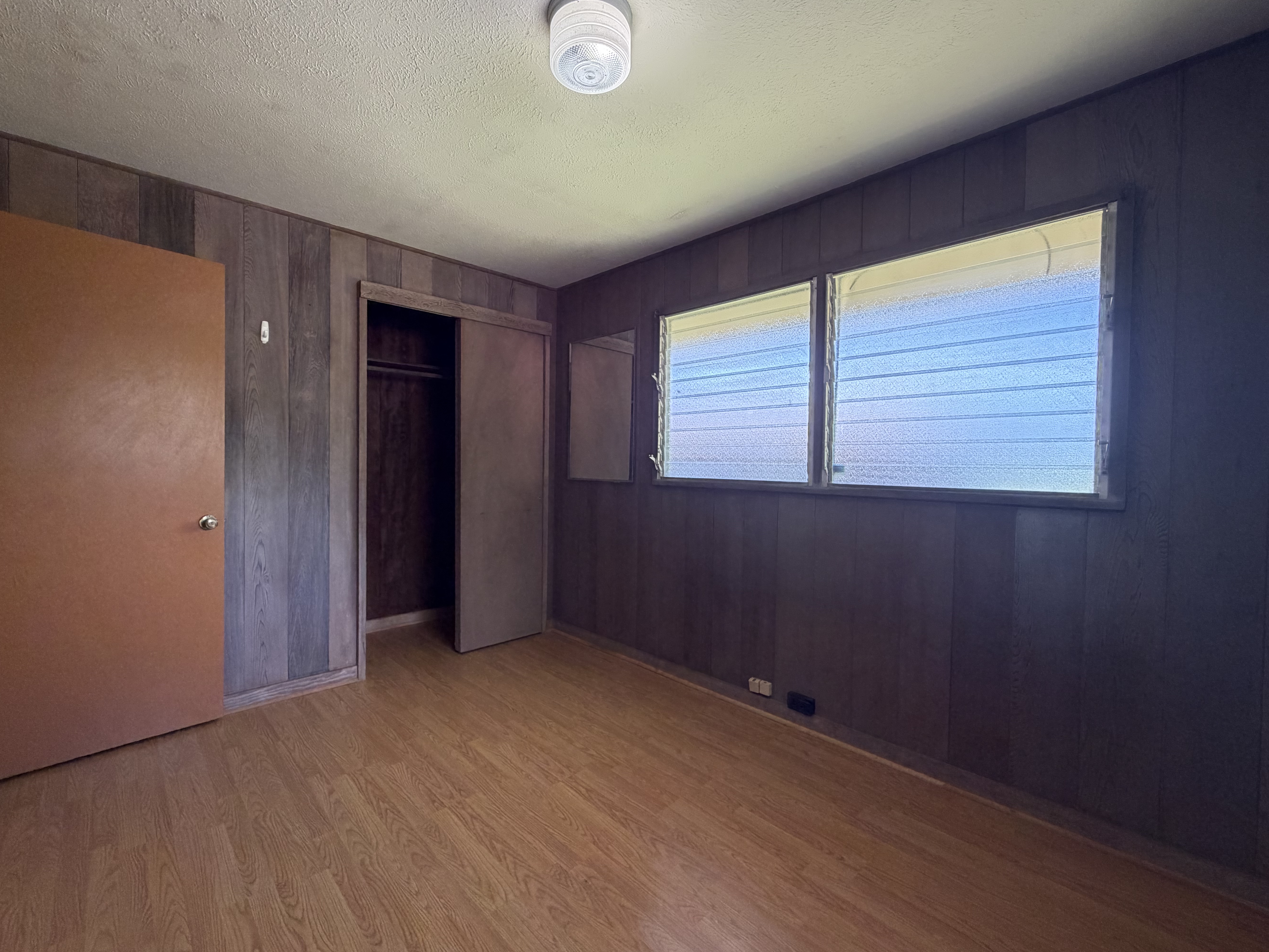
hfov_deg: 98.1
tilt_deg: -1.8
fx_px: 550
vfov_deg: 81.7
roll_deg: -0.2
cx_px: 609
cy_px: 475
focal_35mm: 15
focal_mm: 2.22
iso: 320
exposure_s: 1/110
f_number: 2.2
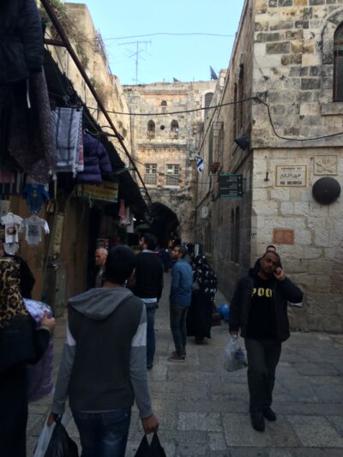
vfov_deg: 60.0
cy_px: 228
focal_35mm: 30
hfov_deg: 46.8
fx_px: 396
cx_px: 172
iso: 40
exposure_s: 1/120
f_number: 2.2
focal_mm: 4.12
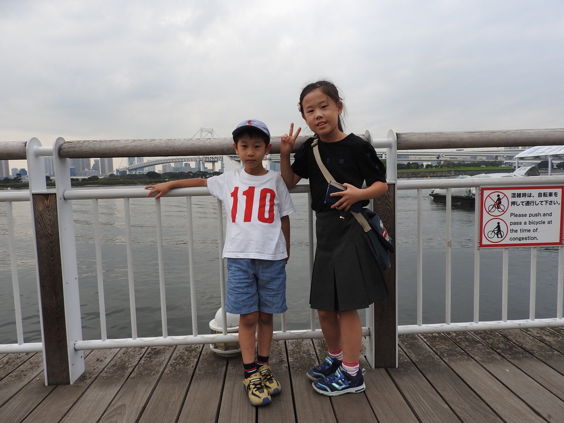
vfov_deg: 56.8
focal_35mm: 24
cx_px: 282
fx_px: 391
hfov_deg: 71.6
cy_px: 212
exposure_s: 1/320
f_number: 3.3
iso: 100
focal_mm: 4.3
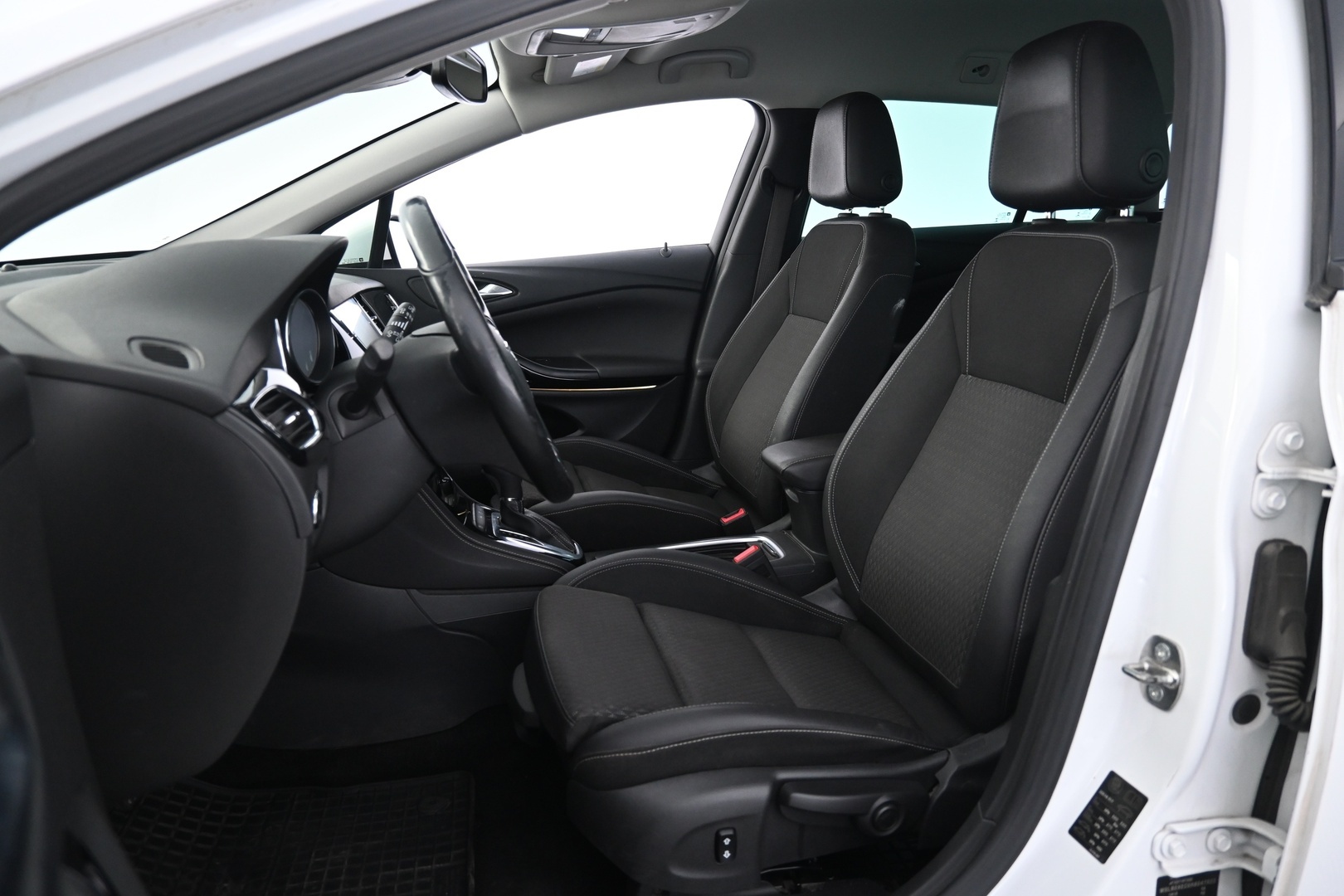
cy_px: 448
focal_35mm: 24
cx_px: 672
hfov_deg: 73.7
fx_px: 896
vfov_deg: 53.1
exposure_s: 1/25
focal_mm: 16
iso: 1100
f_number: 3.5
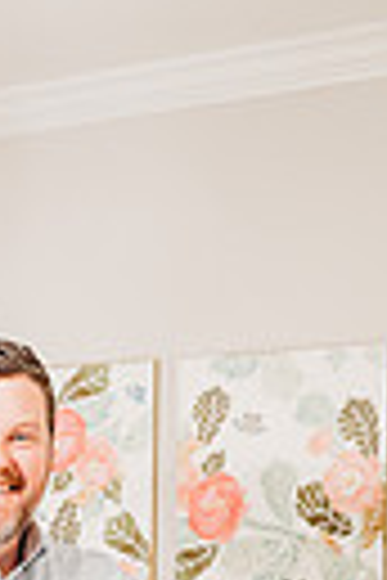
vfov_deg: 22.3
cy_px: 697
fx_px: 1354
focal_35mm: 84
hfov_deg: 15.7
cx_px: -72
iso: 1250
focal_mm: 24
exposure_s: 1/125
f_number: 2.2
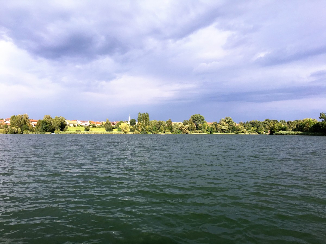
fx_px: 273
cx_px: 163
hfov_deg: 61.7
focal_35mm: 29
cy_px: 122
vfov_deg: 48.2
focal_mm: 4.15
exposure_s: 1/610
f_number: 2.2
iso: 25
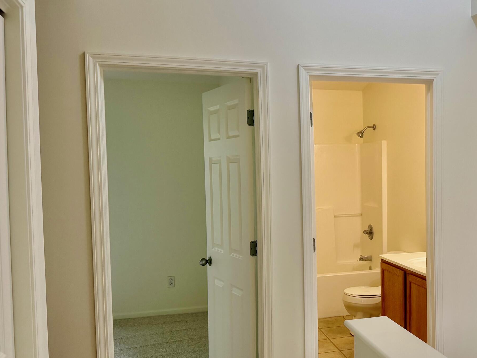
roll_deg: +0.6
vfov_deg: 35.9
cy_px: 201
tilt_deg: -3.7
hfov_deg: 45.1
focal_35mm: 40
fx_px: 551
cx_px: 361
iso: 160
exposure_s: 1/120
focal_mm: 6.76
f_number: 1.78
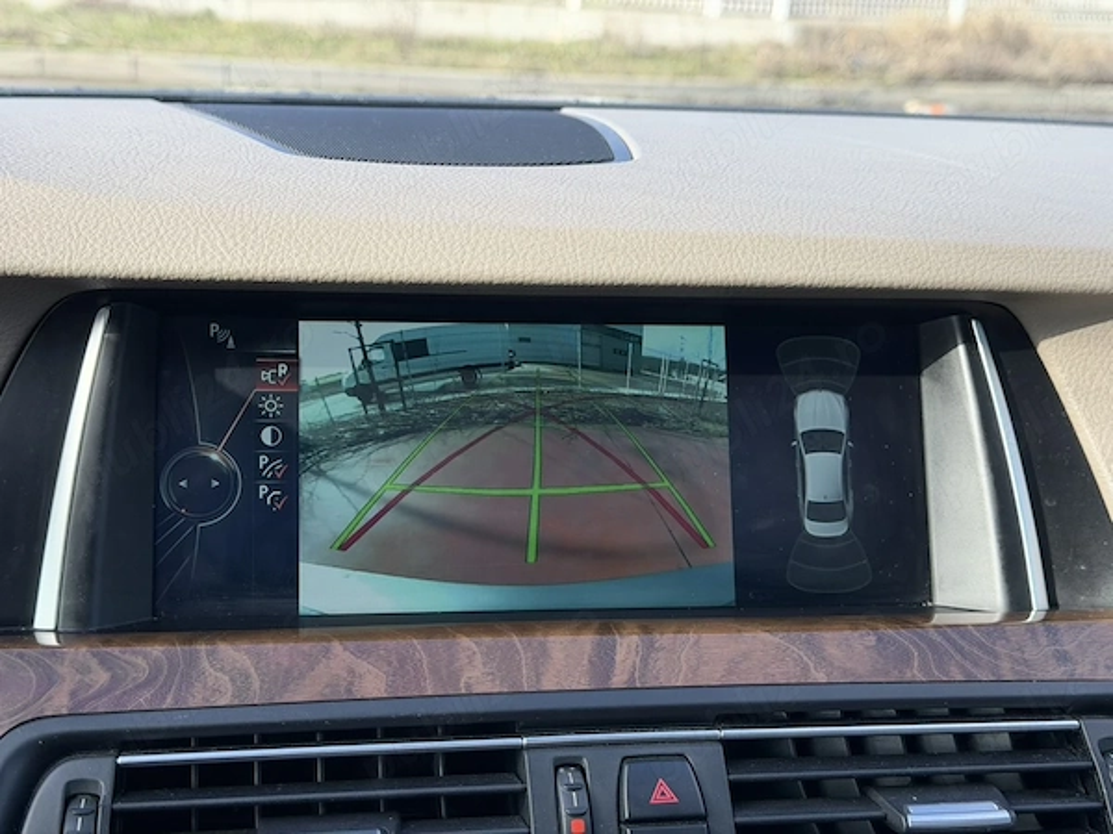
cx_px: 556
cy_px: 417
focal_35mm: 48
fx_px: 1543
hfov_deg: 39.7
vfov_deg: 30.3
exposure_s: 1/631
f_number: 1.78
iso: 64
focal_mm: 6.76
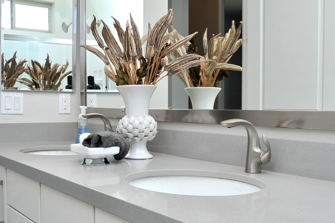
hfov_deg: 41.9
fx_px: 437
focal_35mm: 47
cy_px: 121
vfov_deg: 28.6
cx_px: 188
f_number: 14
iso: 500
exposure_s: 1/50
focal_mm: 35
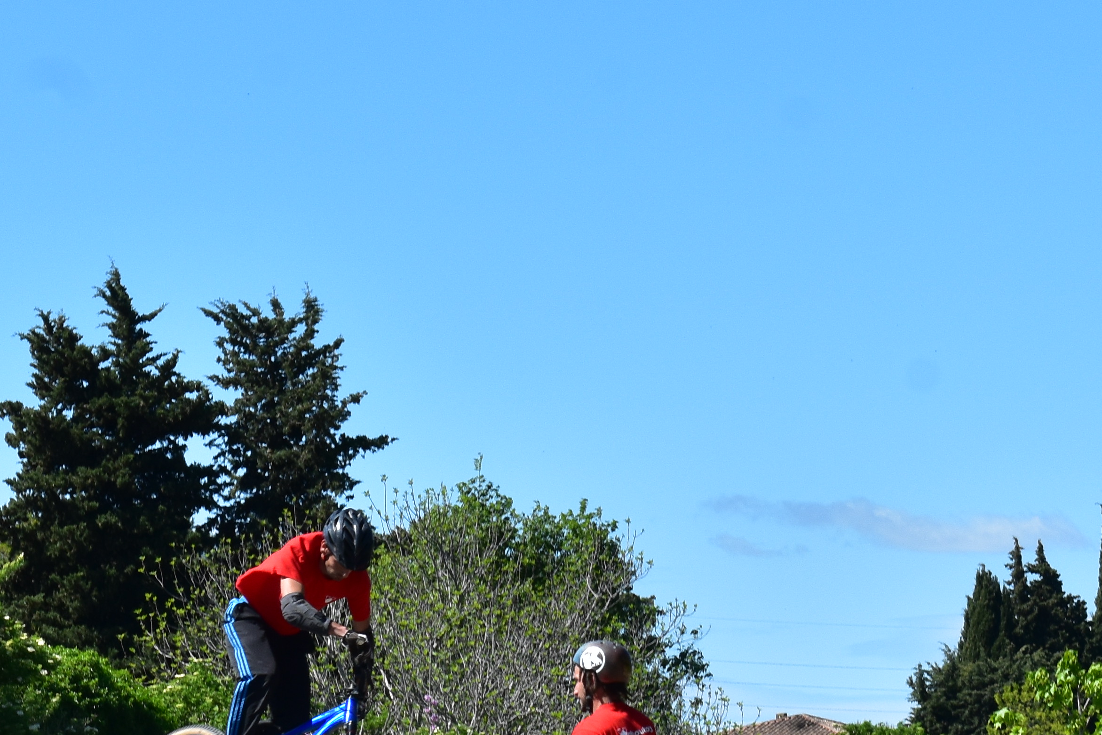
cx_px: 497
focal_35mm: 211
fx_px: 6467
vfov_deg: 6.5
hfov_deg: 9.7
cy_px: 836
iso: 400
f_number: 11
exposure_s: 1/500
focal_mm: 55
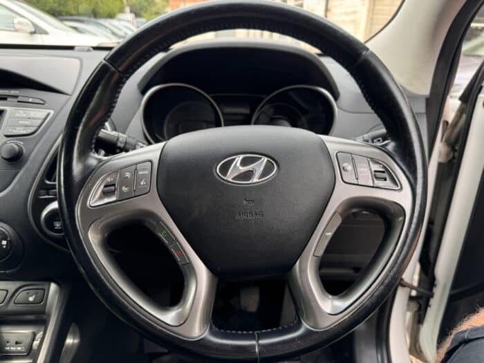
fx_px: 336
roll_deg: -0.3
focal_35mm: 24
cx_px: 242
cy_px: 182
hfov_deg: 71.6
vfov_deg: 56.8
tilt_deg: -22.5
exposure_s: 1/121
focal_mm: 6.76
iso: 64
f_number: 1.78
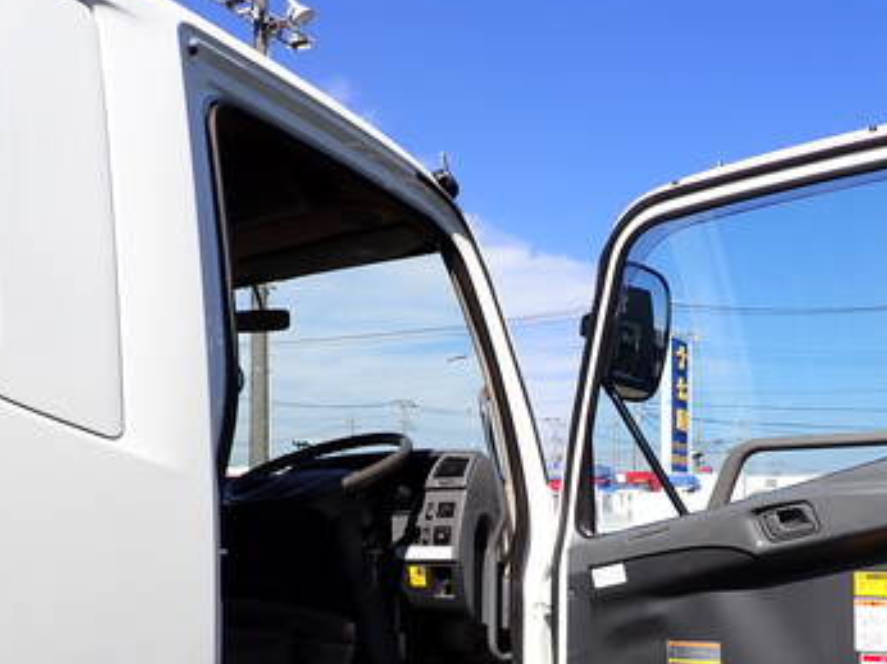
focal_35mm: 37
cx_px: 546
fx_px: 947
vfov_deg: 37.9
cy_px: 479
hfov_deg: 49.7
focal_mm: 4.5
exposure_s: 1/200
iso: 100
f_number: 8
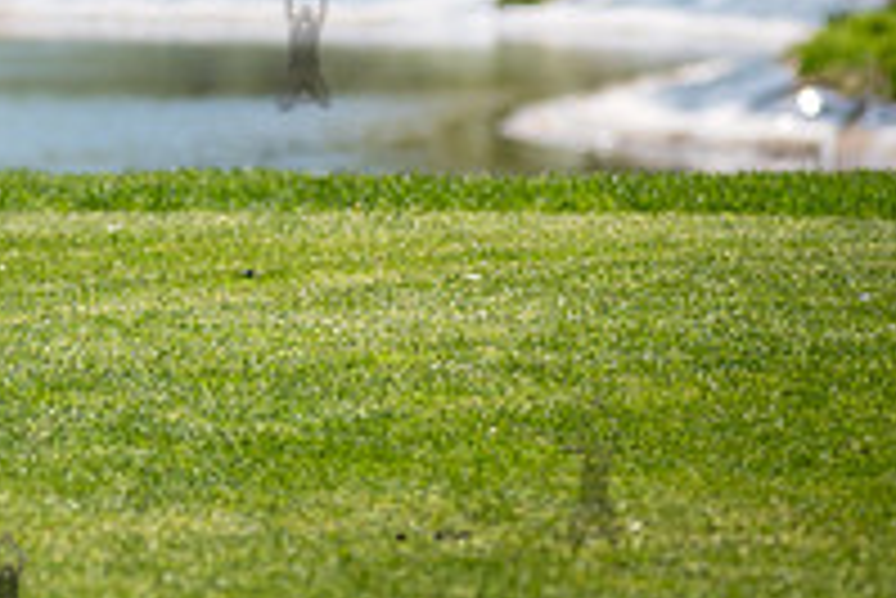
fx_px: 9788
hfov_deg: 5.2
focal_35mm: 393
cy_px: -187
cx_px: -279
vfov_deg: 3.5
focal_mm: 135
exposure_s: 1/1250
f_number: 3.5
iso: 100
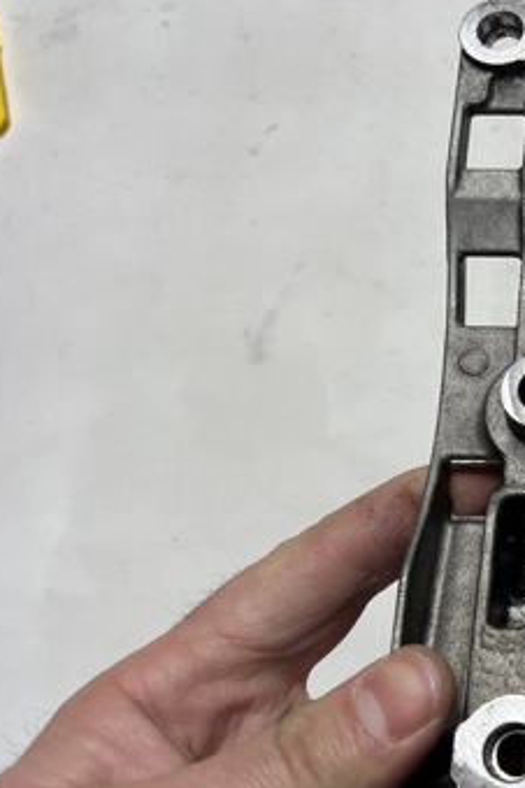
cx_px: 727
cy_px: 457
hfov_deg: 22.8
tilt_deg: -70.3
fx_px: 1116
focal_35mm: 51
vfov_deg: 38.8
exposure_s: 1/100
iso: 80
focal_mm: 5.7
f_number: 1.5
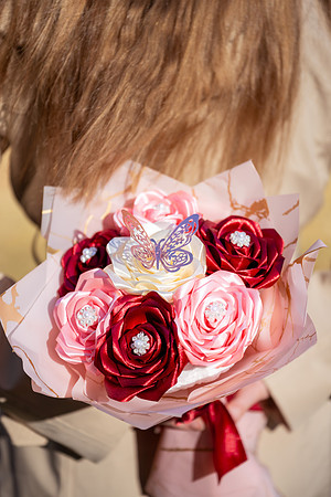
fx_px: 965
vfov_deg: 28.8
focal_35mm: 70
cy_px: 248
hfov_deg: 19.5
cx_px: 166
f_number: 2.8
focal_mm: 70
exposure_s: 1/1000
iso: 100
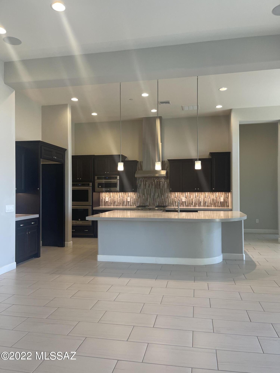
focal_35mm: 26
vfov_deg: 67.3
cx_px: 140
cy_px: 186
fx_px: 280
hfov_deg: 53.1
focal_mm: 5.1
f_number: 1.6
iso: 80
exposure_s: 1/60
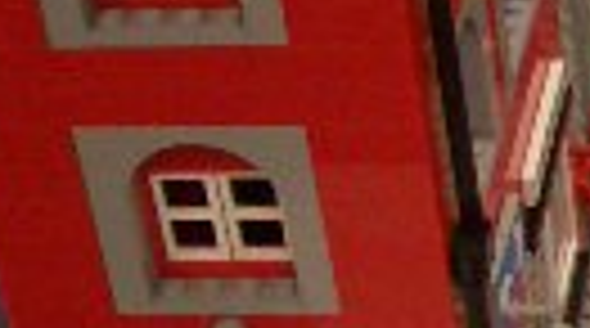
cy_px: 261
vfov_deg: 6.4
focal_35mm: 187
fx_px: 2919
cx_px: 1162
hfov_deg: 10.6
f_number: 2.6
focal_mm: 5.8
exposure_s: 1/60
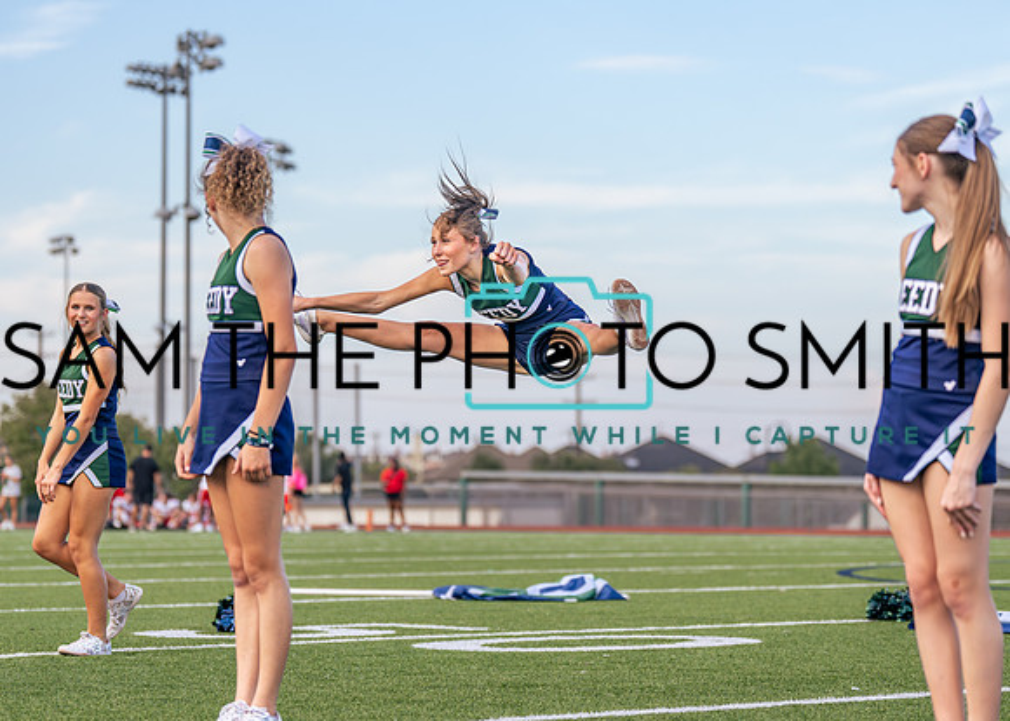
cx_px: 497
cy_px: 395
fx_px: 3597
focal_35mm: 125
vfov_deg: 11.4
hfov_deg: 16.0
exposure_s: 1/2500
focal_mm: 95
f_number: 2.8
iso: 500
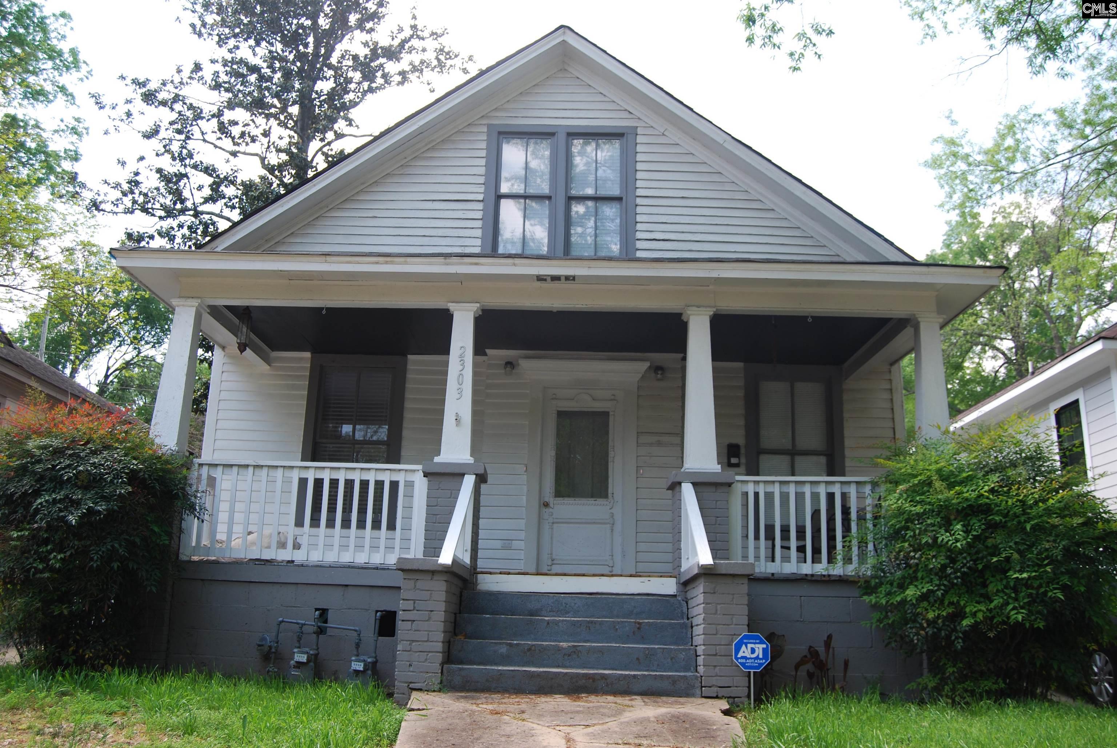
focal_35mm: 30
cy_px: 374
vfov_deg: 43.7
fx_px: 932
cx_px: 558
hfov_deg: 61.9
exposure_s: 1/125
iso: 100
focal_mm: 20
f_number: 5.6
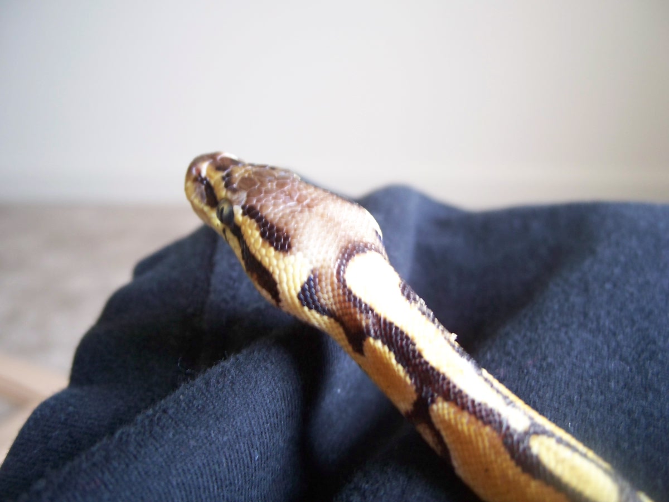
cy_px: 251
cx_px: 334
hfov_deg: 50.1
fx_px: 715
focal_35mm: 37
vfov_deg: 38.7
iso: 200
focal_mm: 7.8
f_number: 2.8
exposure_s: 1/30
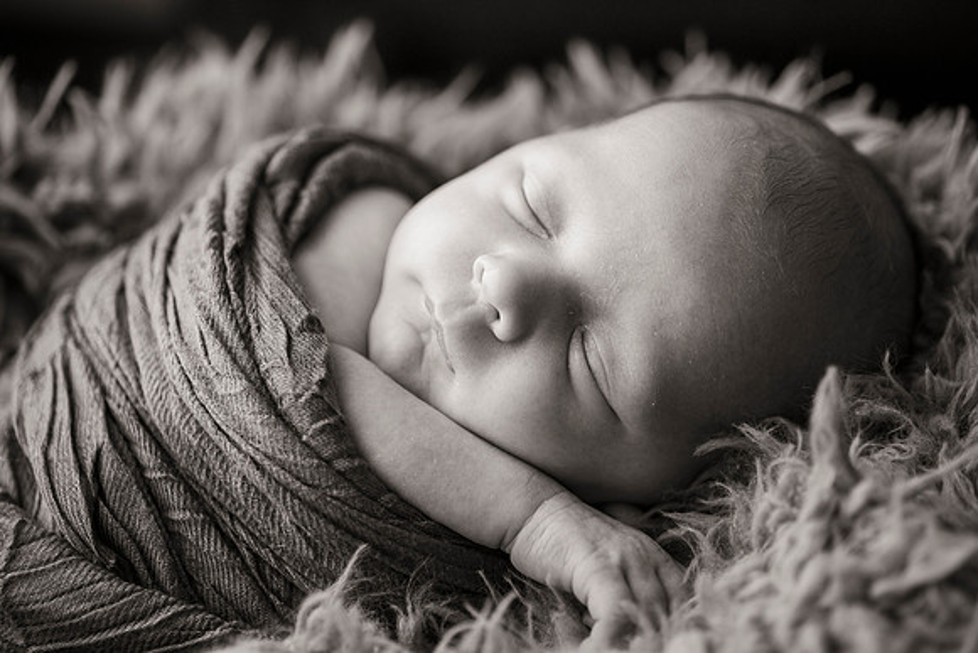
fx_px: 2445
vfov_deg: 15.2
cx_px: 489
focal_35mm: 90
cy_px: 326
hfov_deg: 22.6
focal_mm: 90
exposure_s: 1/320
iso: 1000
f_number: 3.5
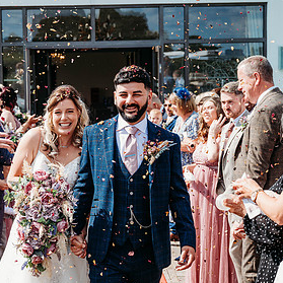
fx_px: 768
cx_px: 104
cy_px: 157
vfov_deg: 20.9
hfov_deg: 20.8
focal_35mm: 83
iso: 280
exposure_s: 1/800
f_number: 5
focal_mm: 47
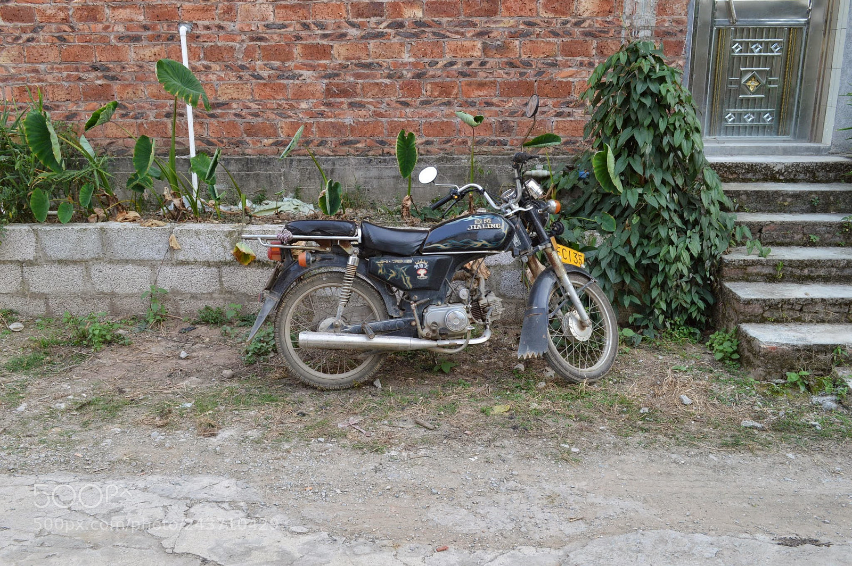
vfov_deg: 43.5
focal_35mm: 30
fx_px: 709
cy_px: 283
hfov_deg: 62.0
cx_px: 426
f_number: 6.3
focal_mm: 20
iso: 400
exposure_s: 1/100
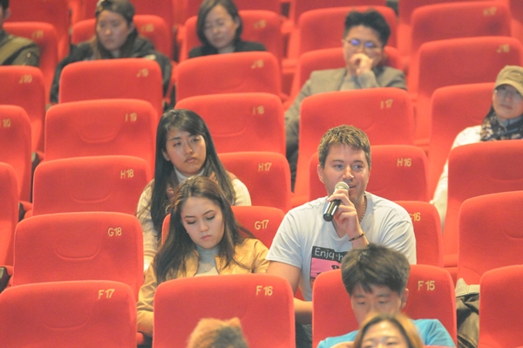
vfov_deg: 4.6
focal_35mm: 300
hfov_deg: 6.9
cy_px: 174
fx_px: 4355
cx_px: 262
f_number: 2.8
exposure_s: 1/50
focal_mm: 200
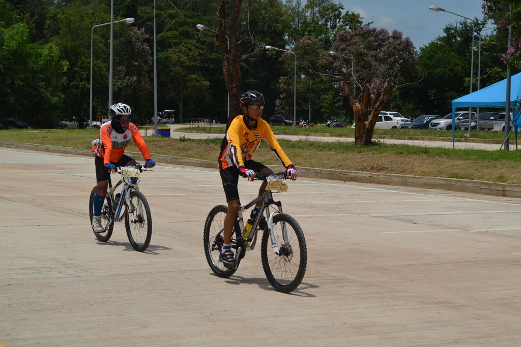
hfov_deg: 24.6
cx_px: 260
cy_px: 174
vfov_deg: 16.6
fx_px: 1194
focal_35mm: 82
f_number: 7.1
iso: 320
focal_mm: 55
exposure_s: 1/2000
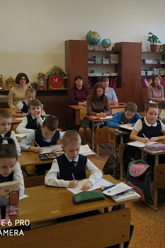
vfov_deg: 46.0
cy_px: 93
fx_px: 289
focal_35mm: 42
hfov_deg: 31.5
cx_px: 118
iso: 250
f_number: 1.9
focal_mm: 3.94
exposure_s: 1/152
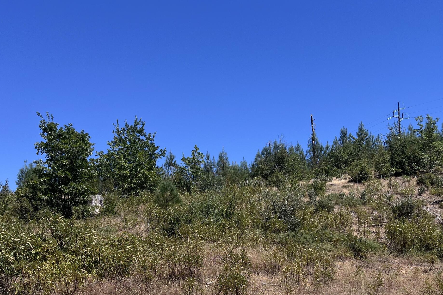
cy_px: 259
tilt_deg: +3.1
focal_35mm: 44
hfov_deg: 44.2
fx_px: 541
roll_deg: +2.7
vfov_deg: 29.4
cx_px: 269
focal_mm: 5.7
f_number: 1.5
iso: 50
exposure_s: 1/5076
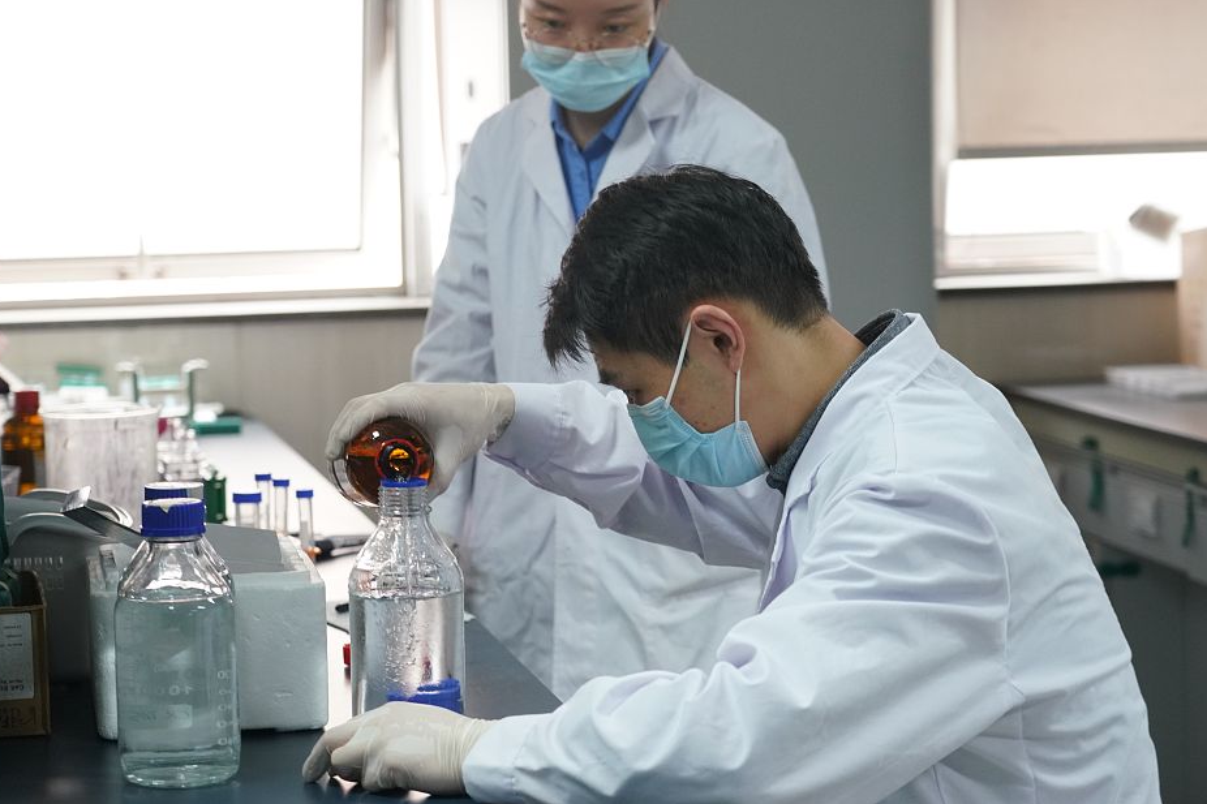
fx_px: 3084
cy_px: 370
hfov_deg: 22.1
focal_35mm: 92
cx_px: 512
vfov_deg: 14.9
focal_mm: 71
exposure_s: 1/100
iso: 2500
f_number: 4
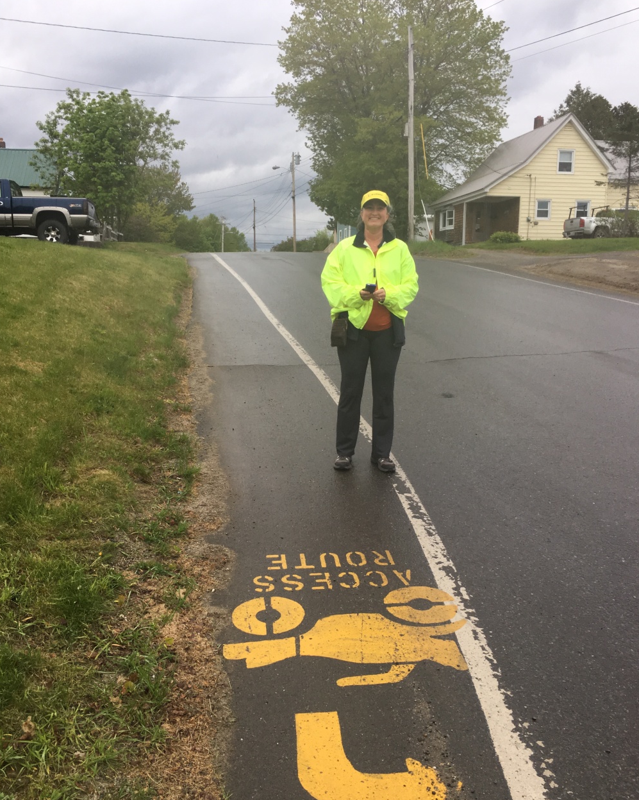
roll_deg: +0.6
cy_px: 429
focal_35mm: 31
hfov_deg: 47.1
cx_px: 319
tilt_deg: -9.8
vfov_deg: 57.1
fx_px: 733
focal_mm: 4.15
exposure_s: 1/120
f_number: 2.2
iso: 40
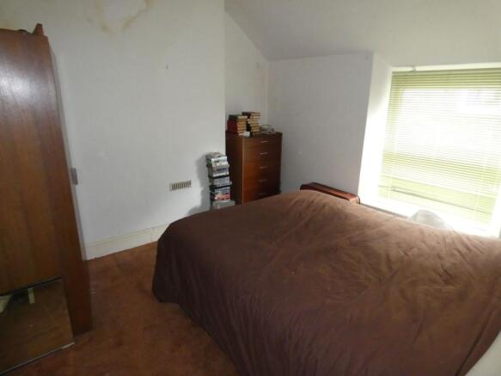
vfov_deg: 66.0
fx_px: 289
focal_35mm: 20
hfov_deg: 81.8
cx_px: 250
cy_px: 188
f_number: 2.8
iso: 800
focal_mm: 3.6
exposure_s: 1/60
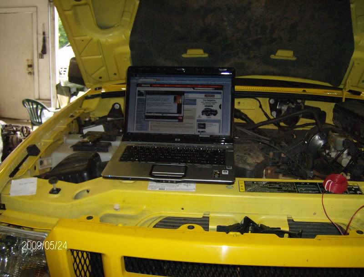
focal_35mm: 36
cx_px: 182
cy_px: 138
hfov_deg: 51.1
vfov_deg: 40.0
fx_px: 380
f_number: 2.8
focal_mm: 6
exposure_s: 1/60
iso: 200
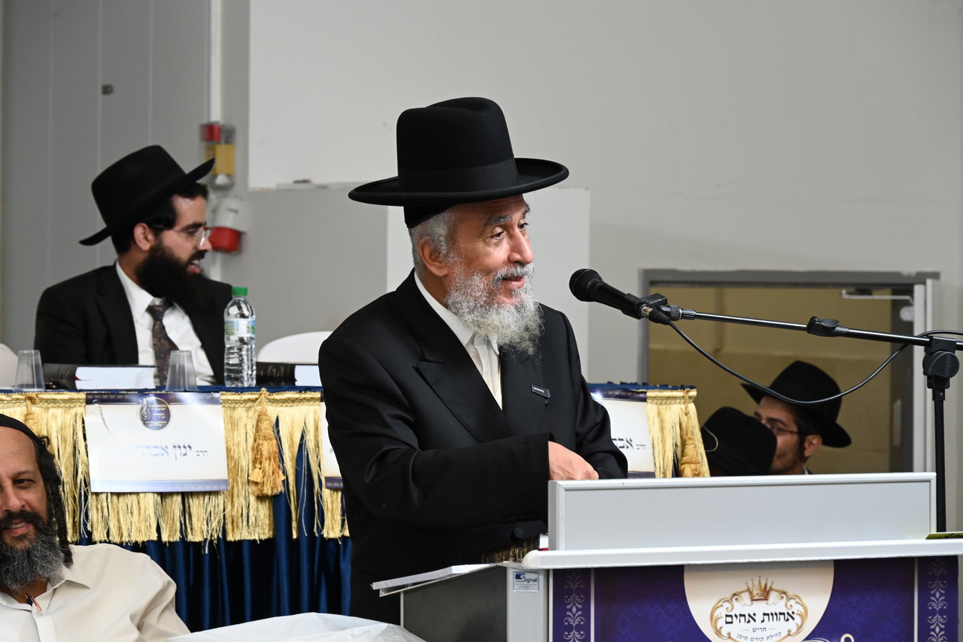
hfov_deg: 14.7
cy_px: 321
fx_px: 3744
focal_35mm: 140
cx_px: 482
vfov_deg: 9.8
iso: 1250
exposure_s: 1/125
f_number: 9
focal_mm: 140
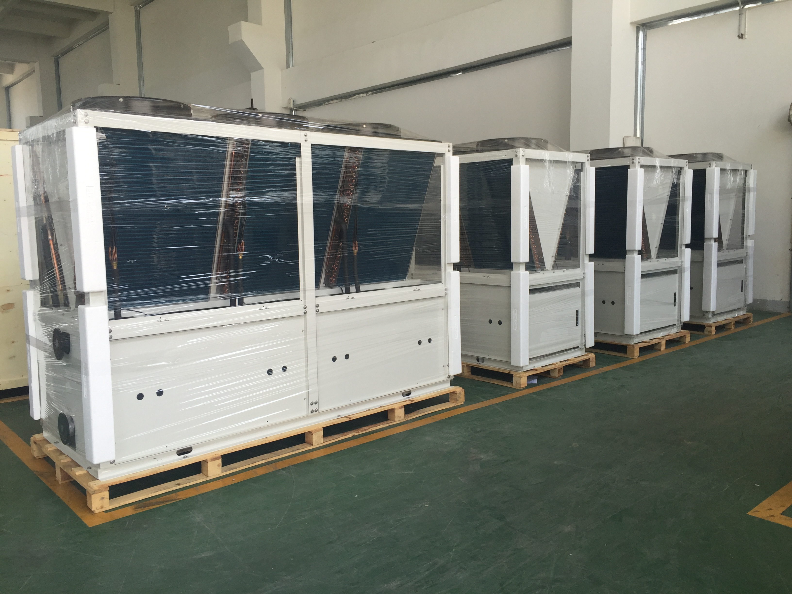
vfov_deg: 48.2
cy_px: 297
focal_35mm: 29
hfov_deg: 61.7
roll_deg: +0.3
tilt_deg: -5.3
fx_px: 664
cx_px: 396
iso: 32
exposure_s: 1/100
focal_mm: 4.15
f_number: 2.2
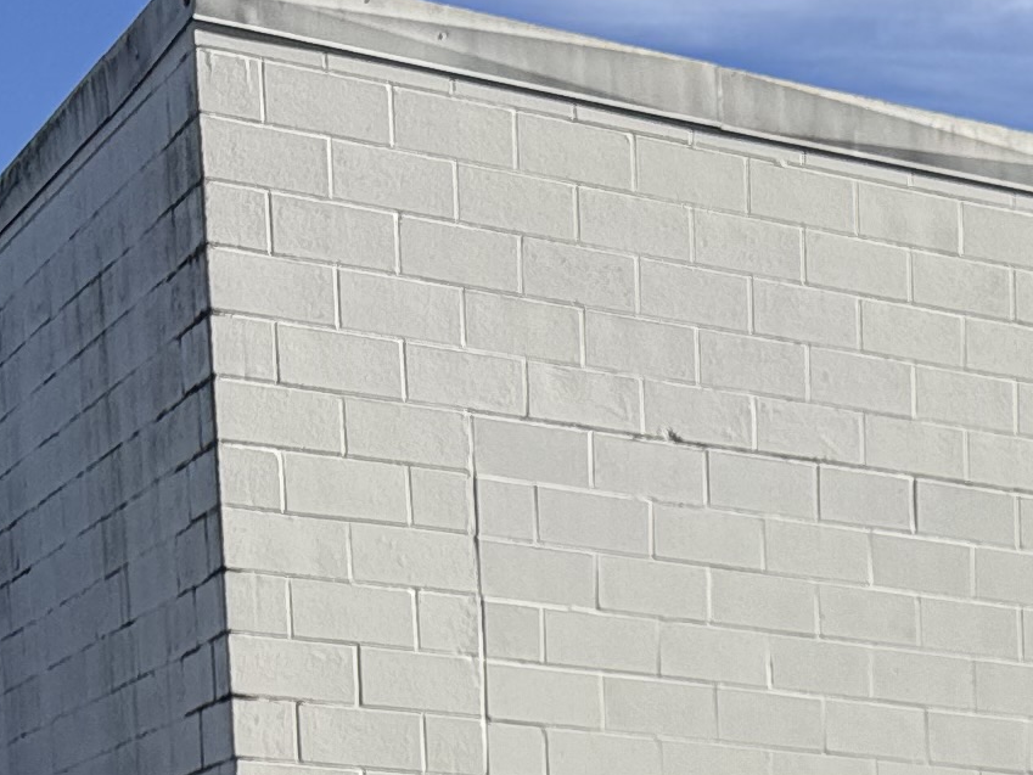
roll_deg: -0.2
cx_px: 1792
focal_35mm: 114
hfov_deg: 15.2
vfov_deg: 11.4
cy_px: 1678
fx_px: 3402
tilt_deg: -6.8
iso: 80
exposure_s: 1/6410
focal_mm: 6.76
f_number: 1.78
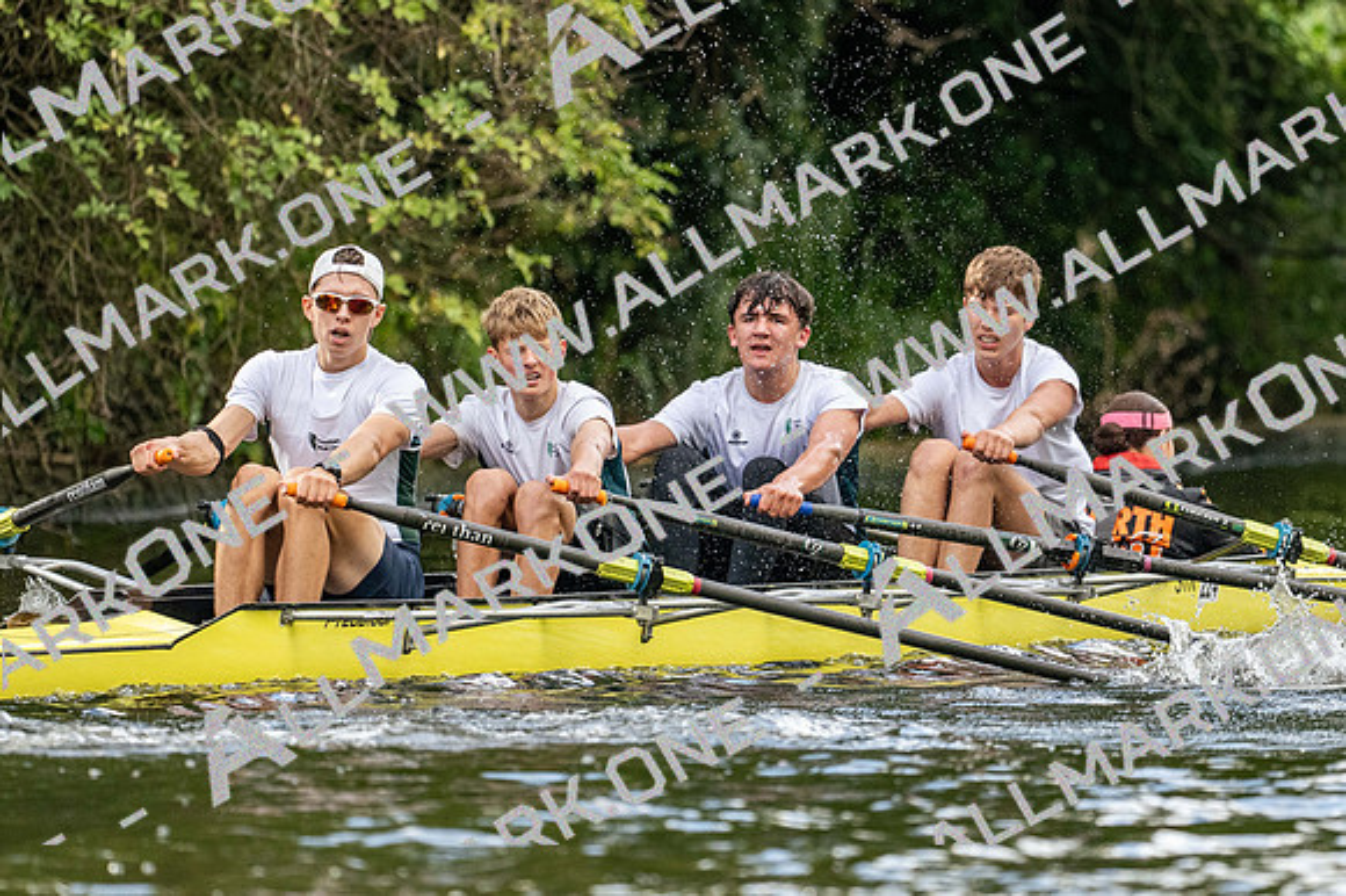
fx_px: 22425
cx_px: 673
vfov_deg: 2.3
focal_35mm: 600
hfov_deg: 3.4
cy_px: 448
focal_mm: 400
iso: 1400
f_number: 4.5
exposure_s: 1/2500
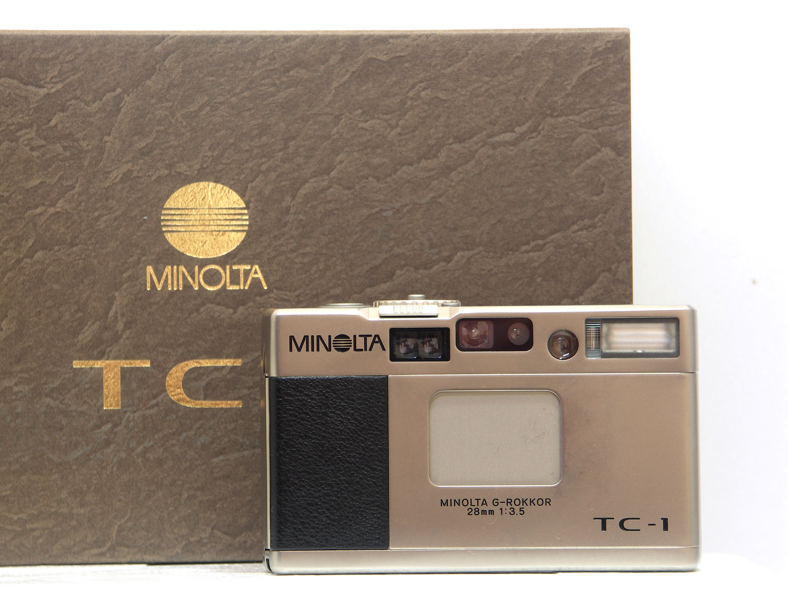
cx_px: 394
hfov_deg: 10.2
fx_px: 4415
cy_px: 296
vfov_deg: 7.7
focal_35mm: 194
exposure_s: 1/4
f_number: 4.5
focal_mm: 49.9
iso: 50
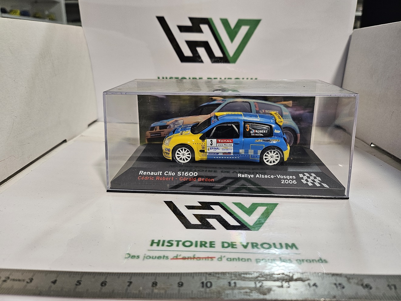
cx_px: 200
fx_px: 278
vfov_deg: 56.8
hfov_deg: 71.6
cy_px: 150
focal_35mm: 24
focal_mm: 5
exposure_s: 1/100
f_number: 1.8
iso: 125
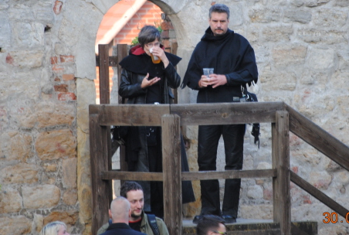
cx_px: 200
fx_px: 4121
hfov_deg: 4.8
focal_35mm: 424
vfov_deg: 3.3
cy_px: 77
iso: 400
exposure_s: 1/60
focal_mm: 200
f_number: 5.6
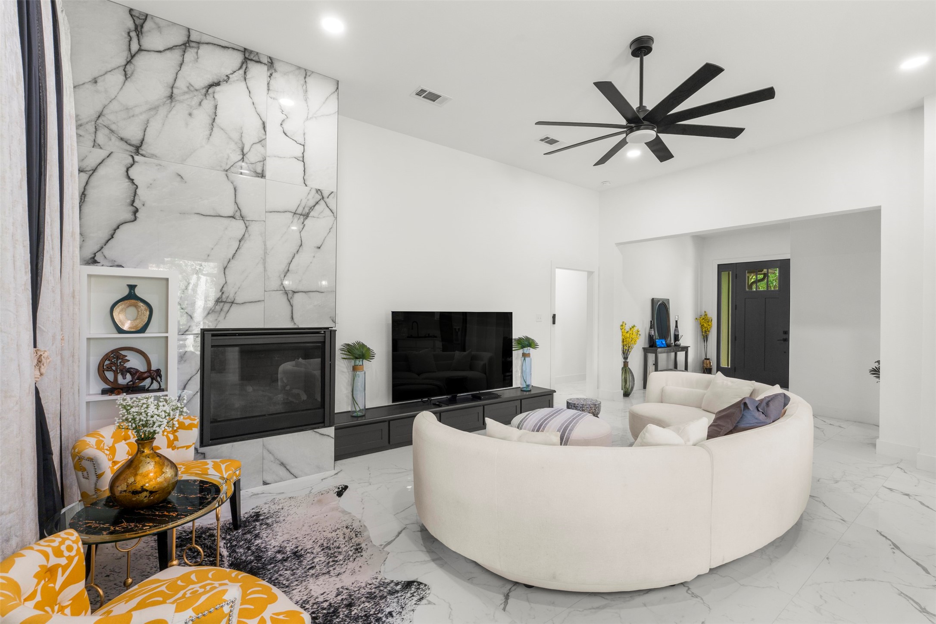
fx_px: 416
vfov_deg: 73.7
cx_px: 468
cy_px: 312
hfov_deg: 96.7
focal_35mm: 16
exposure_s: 1/13
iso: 400
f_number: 10
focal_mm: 16
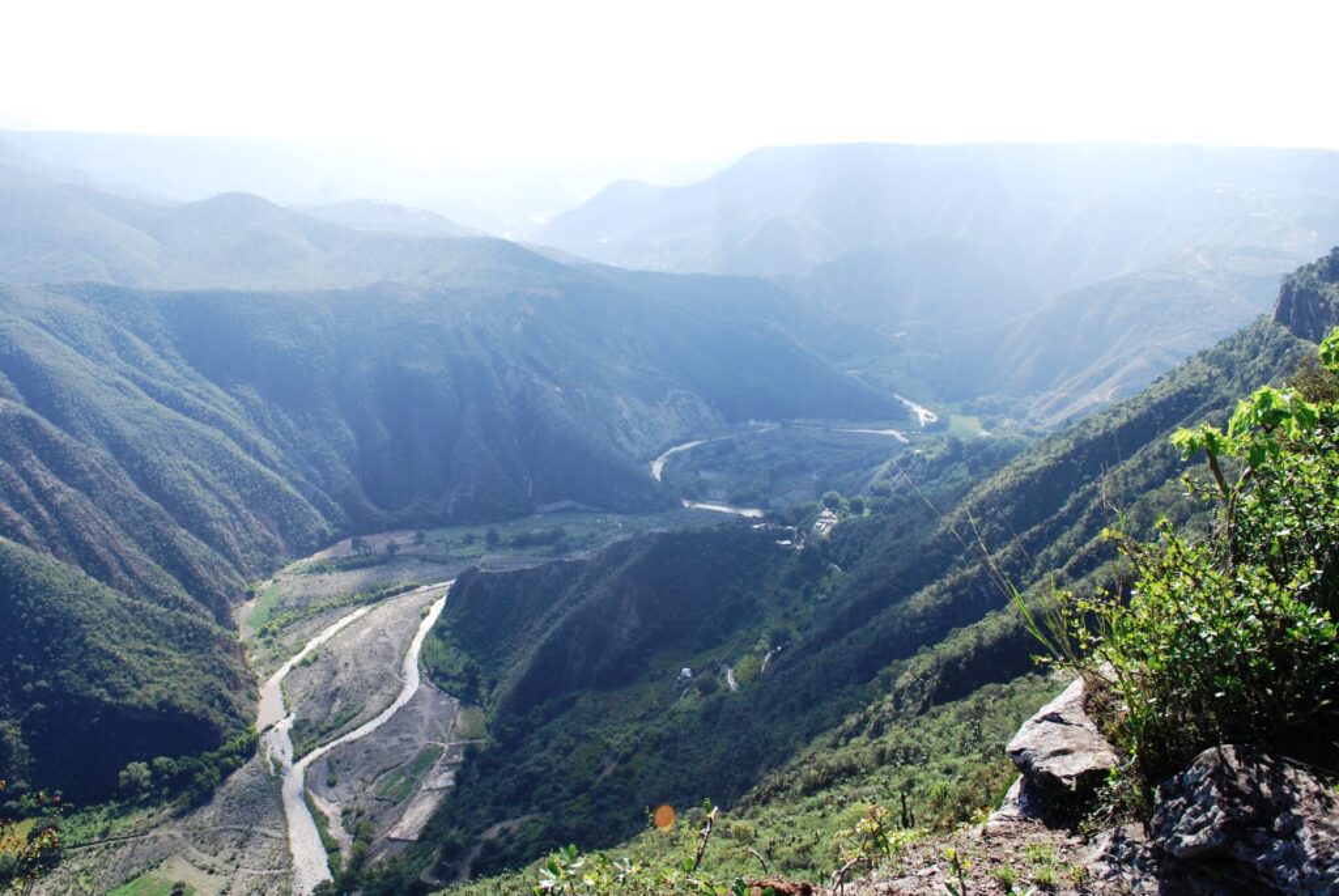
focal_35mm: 30
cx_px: 670
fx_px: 1117
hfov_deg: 61.9
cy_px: 448
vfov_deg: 43.7
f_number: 9
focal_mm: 20
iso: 200
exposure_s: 1/160
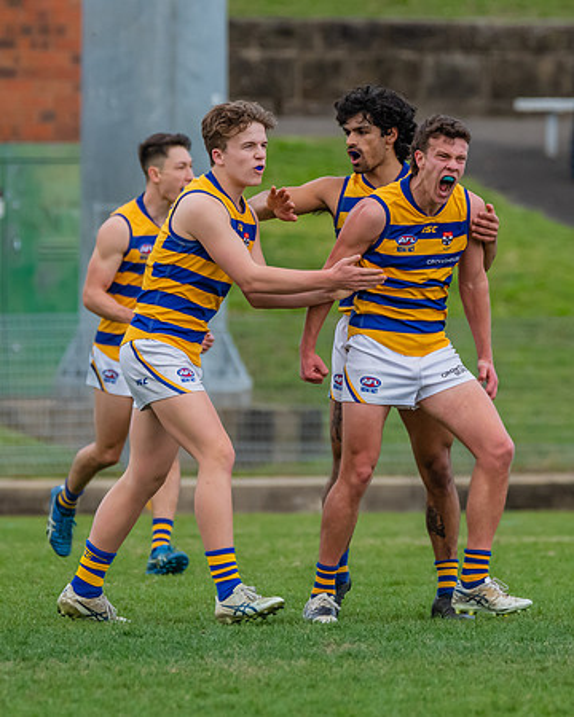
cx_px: 312
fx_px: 17913
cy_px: 302
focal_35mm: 844
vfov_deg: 2.3
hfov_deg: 1.8
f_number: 6
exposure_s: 1/1600
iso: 1400
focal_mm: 420
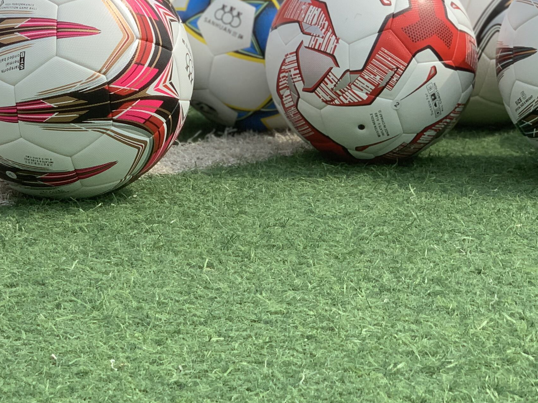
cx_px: 136
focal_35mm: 124
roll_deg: +0.0
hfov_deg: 15.8
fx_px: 1927
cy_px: 64
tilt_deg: -6.6
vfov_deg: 11.9
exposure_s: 1/648
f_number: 2.4
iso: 16
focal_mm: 6
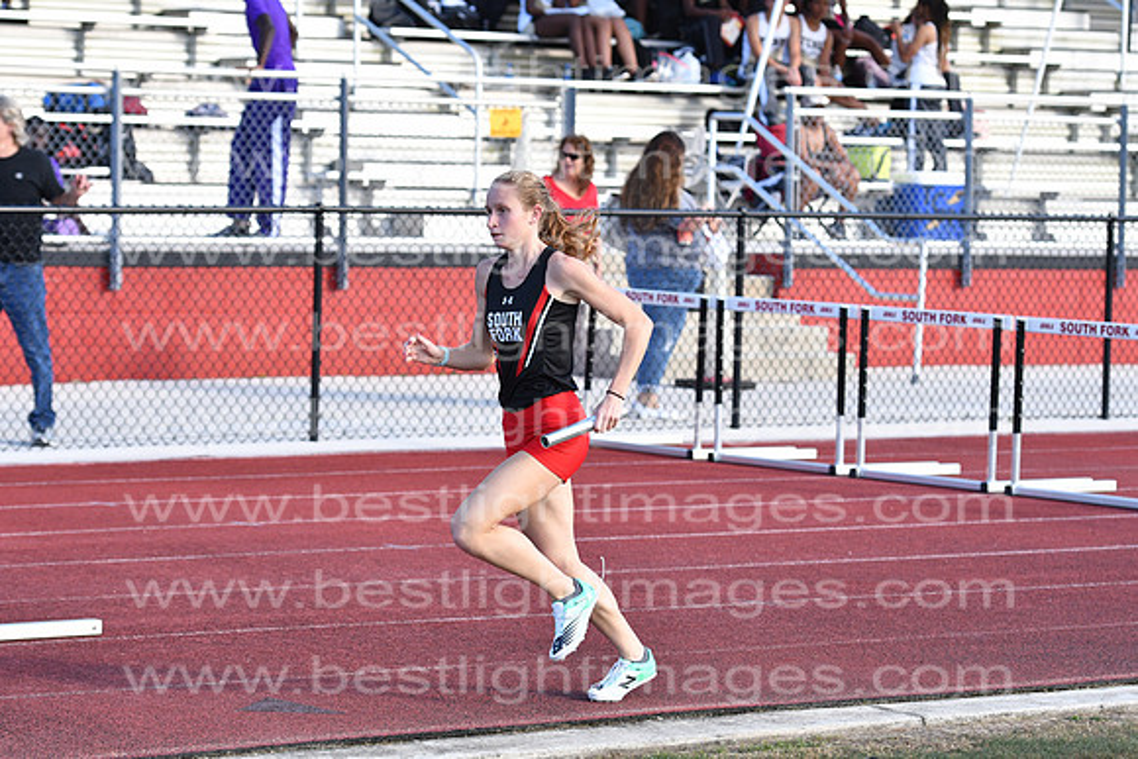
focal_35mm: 147
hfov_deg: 14.0
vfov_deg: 9.3
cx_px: 569
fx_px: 4648
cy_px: 380
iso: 800
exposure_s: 1/2000
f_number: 5.6
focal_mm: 98
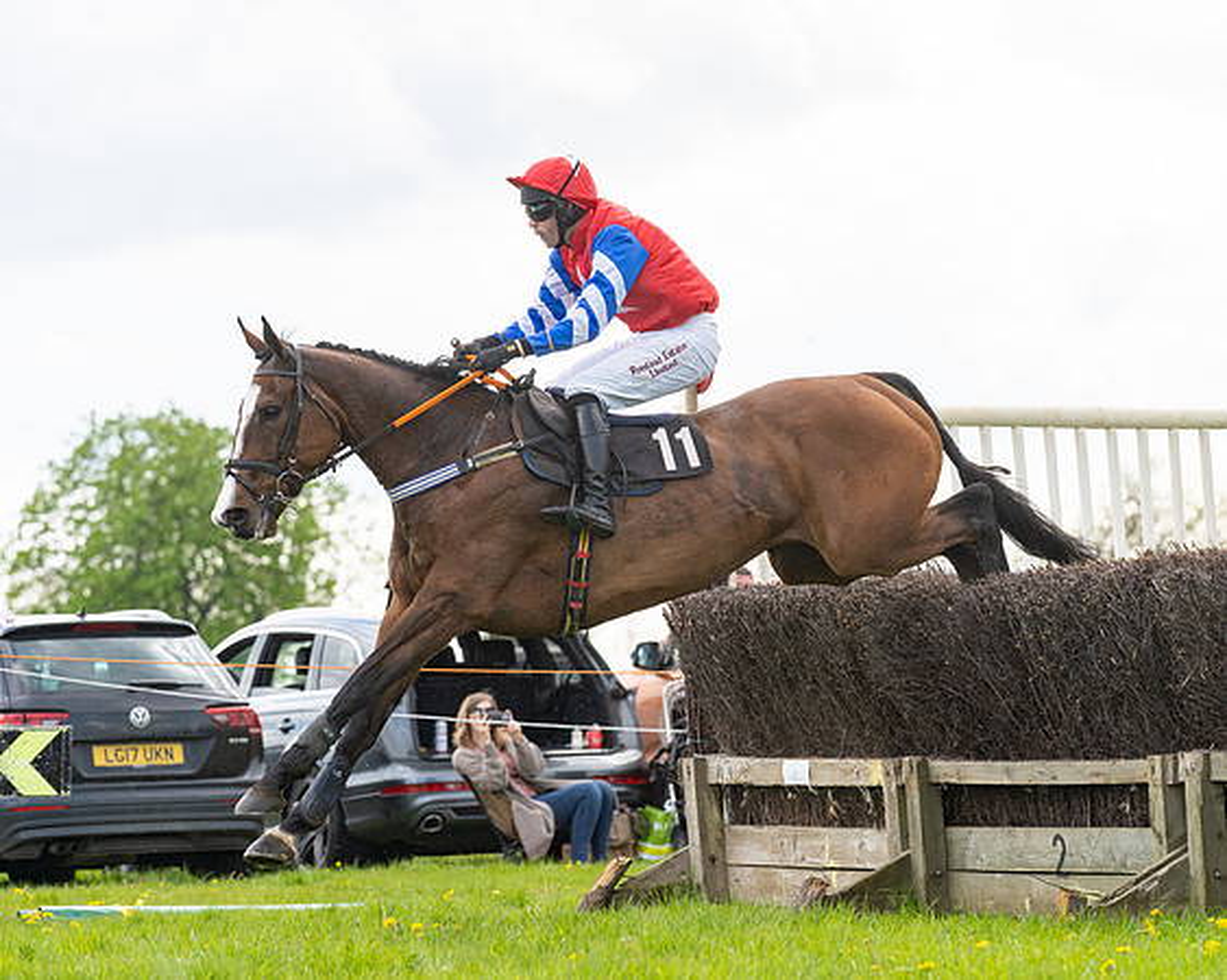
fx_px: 6522
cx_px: 832
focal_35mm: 180
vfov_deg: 8.6
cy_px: 420
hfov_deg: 10.7
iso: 400
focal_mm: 135
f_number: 4
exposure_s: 1/2000
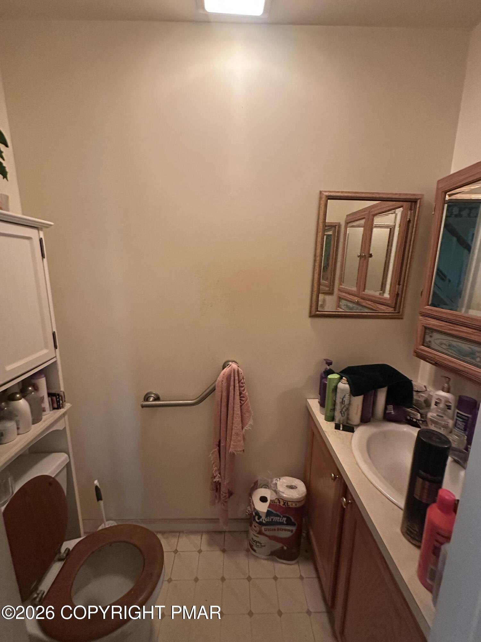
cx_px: 240
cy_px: 321
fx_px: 259
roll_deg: -0.8
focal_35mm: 14
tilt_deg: -12.1
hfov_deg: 85.7
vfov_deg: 102.1
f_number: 2.2
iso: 800
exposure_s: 1/60
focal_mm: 2.22
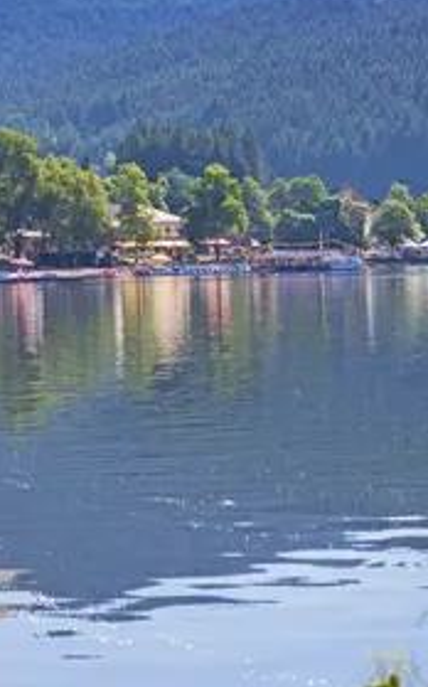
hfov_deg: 9.5
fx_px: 2561
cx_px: 14
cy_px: 241
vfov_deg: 15.2
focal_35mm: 137
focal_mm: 50
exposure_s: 1/160
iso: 200
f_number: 5
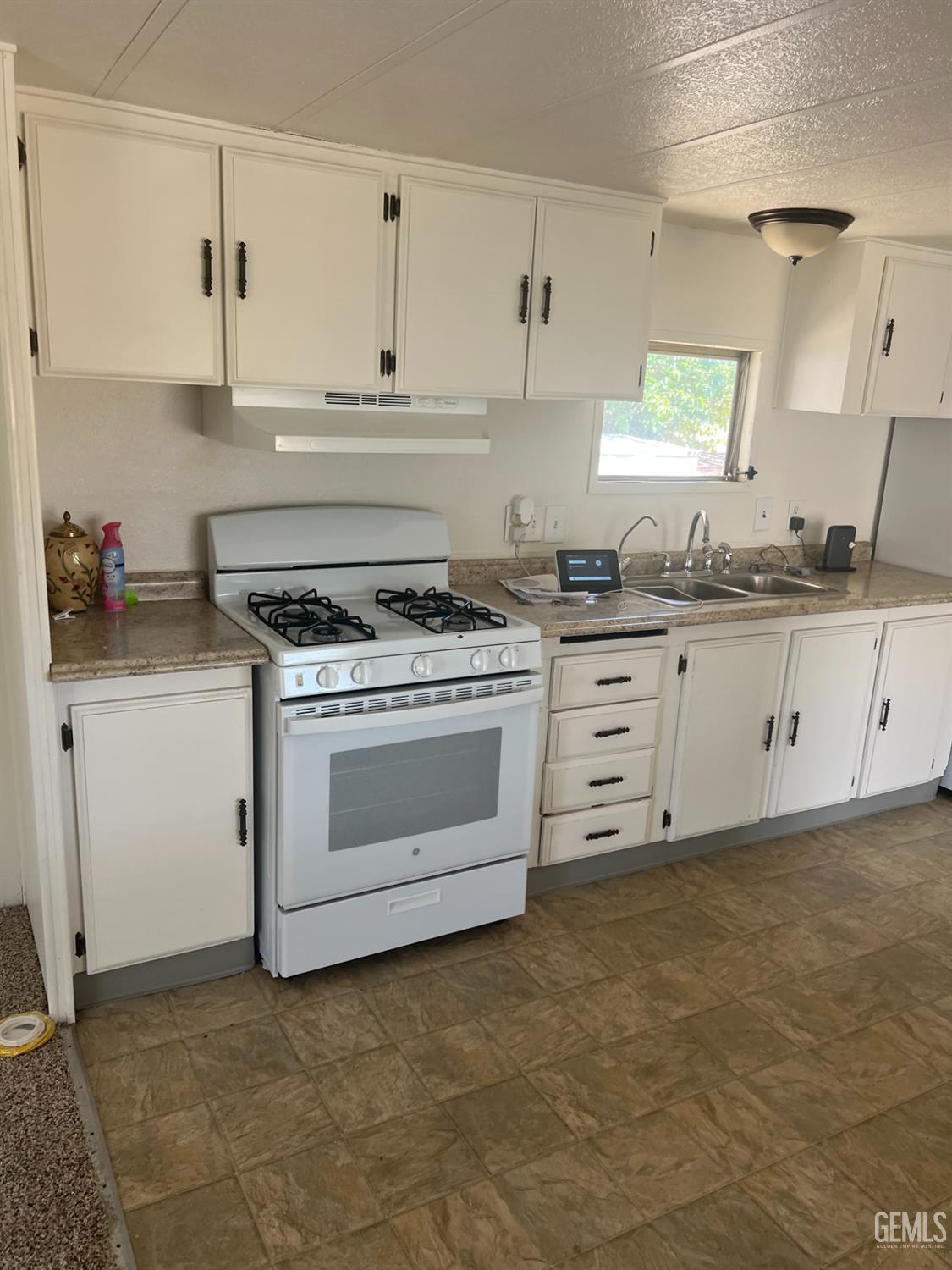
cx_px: 476
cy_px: 635
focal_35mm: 26
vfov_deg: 67.3
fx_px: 953
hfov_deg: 53.1
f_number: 1.5
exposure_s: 1/121
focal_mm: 5.7
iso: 80
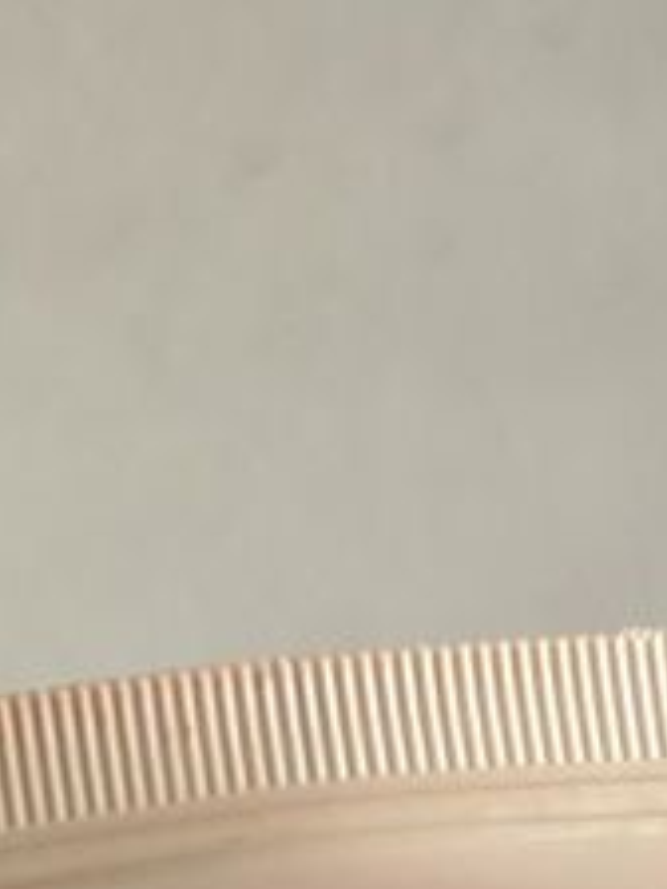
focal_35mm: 157
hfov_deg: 9.4
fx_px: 4034
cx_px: 411
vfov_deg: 10.7
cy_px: 2167
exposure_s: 1/339
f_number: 1.6
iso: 50
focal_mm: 5.96
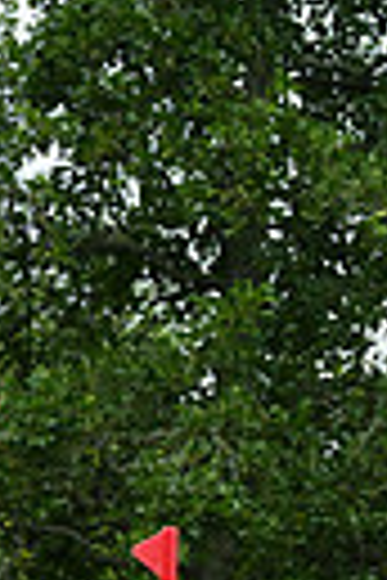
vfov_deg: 9.4
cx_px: -882
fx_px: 3483
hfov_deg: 5.8
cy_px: 704
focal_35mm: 216
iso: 800
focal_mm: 48
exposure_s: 1/1250
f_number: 5
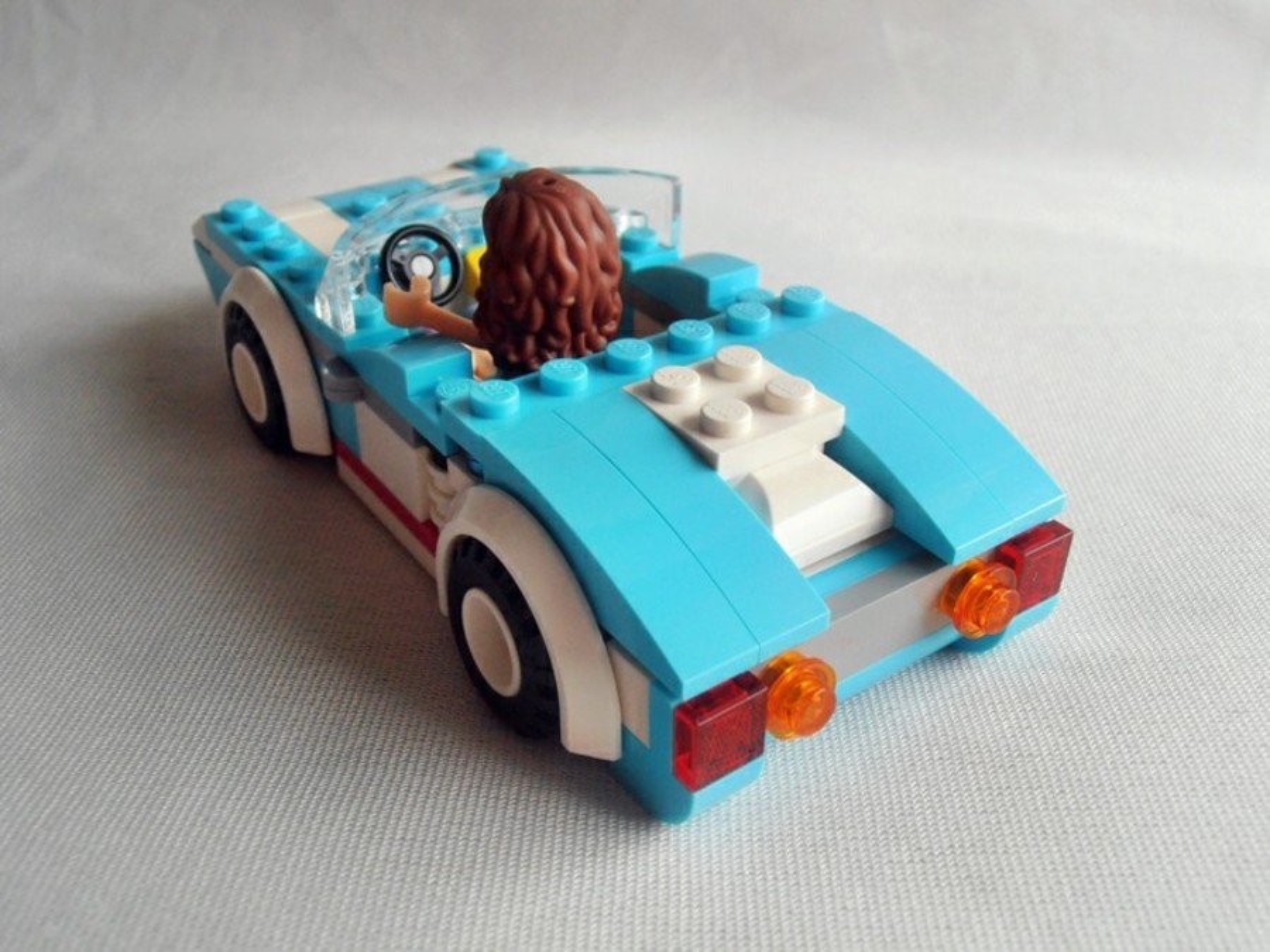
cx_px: 635
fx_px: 1357
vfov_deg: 38.7
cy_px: 476
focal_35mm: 37
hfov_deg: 50.1
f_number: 3.9
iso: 125
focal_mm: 6.61
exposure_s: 1/40
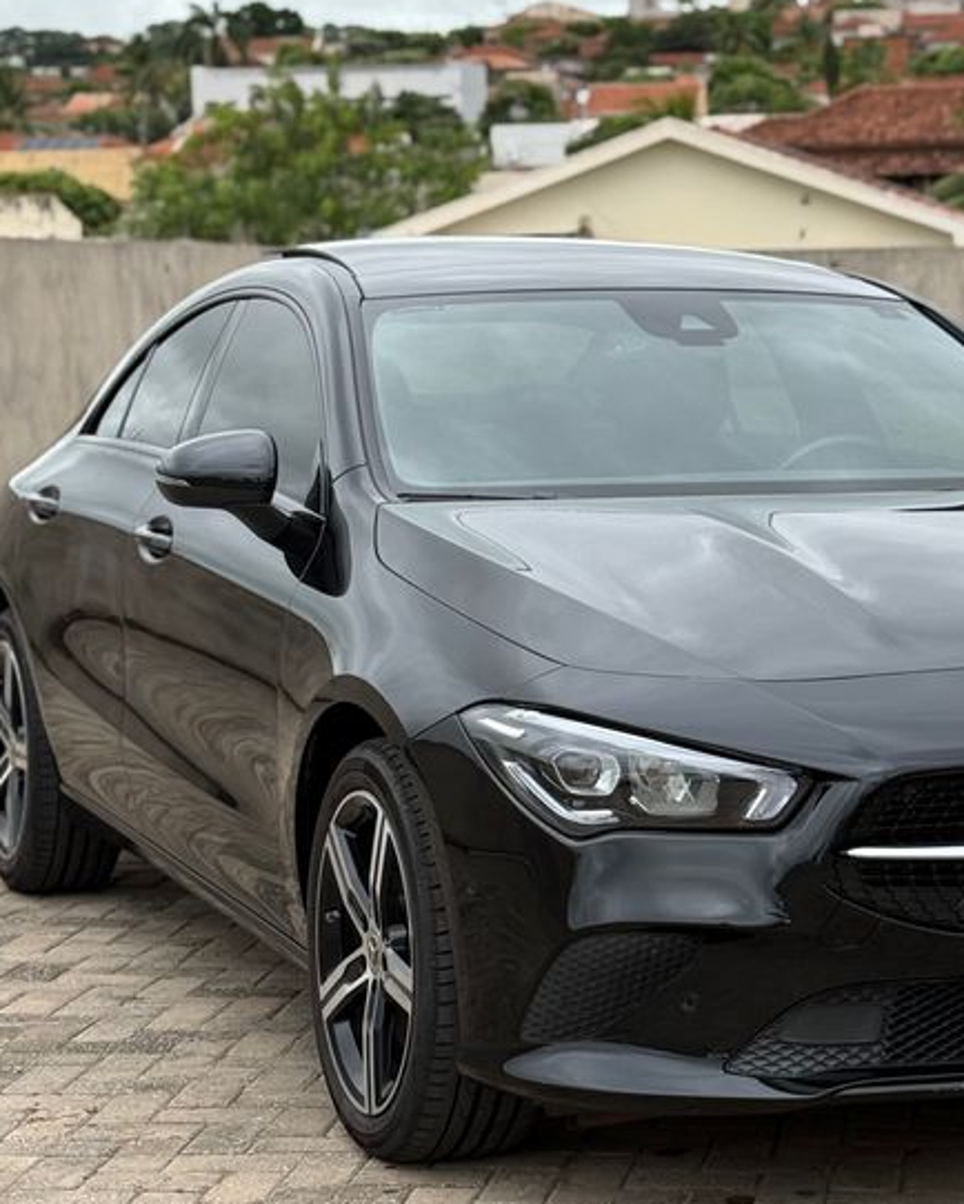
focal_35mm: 70
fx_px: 2495
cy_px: 651
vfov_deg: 27.1
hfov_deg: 21.6
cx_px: 749
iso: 80
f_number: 1.78
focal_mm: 6.76
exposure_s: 1/1543
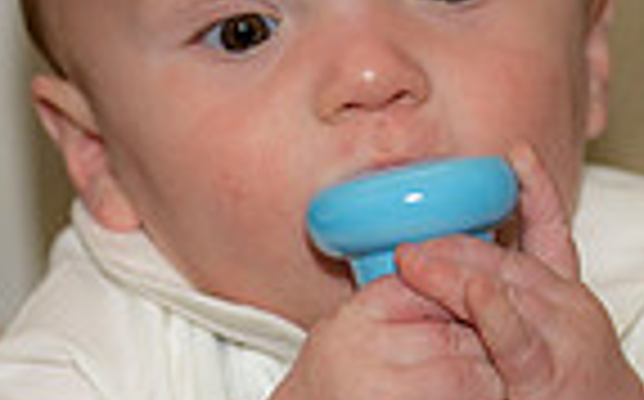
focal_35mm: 380
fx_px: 6662
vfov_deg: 3.4
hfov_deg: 5.5
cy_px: 683
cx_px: 185
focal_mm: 92
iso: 50
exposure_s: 1/250
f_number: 2.8
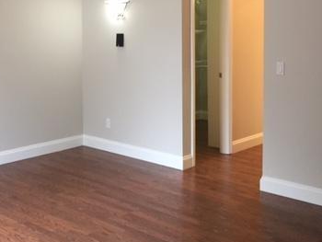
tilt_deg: -0.9
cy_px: 57
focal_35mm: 53
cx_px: 177
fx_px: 493
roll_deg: -1.5
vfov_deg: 27.1
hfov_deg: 36.1
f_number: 2.2
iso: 125
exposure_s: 1/30
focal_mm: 4.15
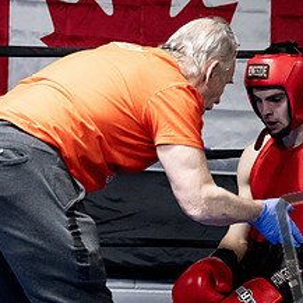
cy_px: 219
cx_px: 279
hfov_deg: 10.9
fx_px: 1575
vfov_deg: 11.0
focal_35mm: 159
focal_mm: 70
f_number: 2.8
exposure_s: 1/1000
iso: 8000
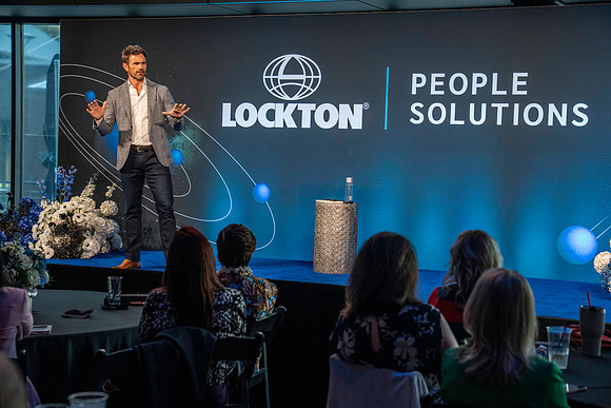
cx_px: 306
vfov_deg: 19.5
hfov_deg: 28.8
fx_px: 1188
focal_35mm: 70
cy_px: 204
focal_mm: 70
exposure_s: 1/200
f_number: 4.5
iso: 3200
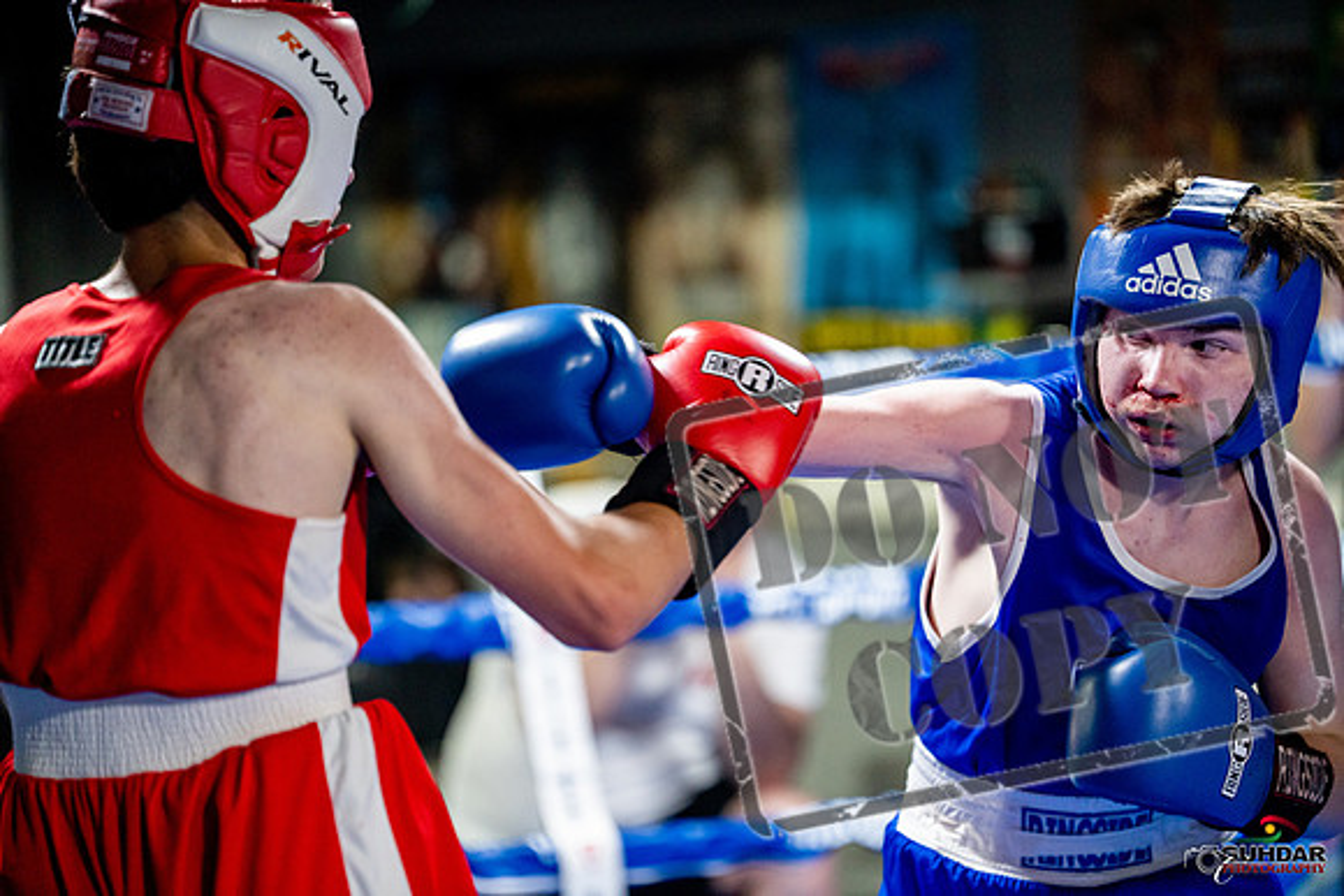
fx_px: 5601
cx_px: 672
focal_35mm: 150
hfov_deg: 13.7
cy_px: 448
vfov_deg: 9.2
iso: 4000
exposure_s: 1/1000
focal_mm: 150
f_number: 2
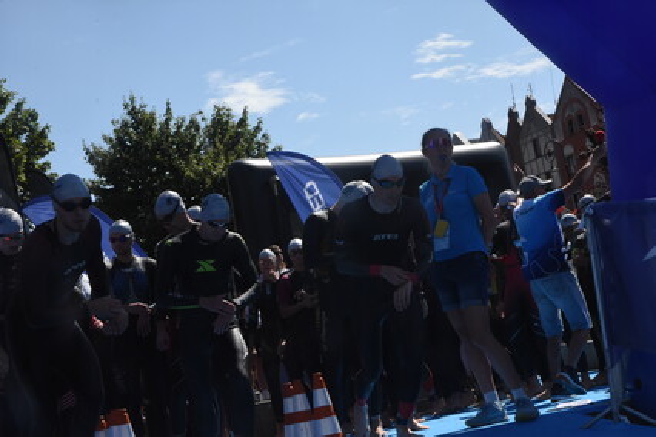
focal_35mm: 63
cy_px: 218
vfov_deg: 21.6
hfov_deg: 31.9
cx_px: 328
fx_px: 1148
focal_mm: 42
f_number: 16
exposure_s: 1/1000
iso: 1250
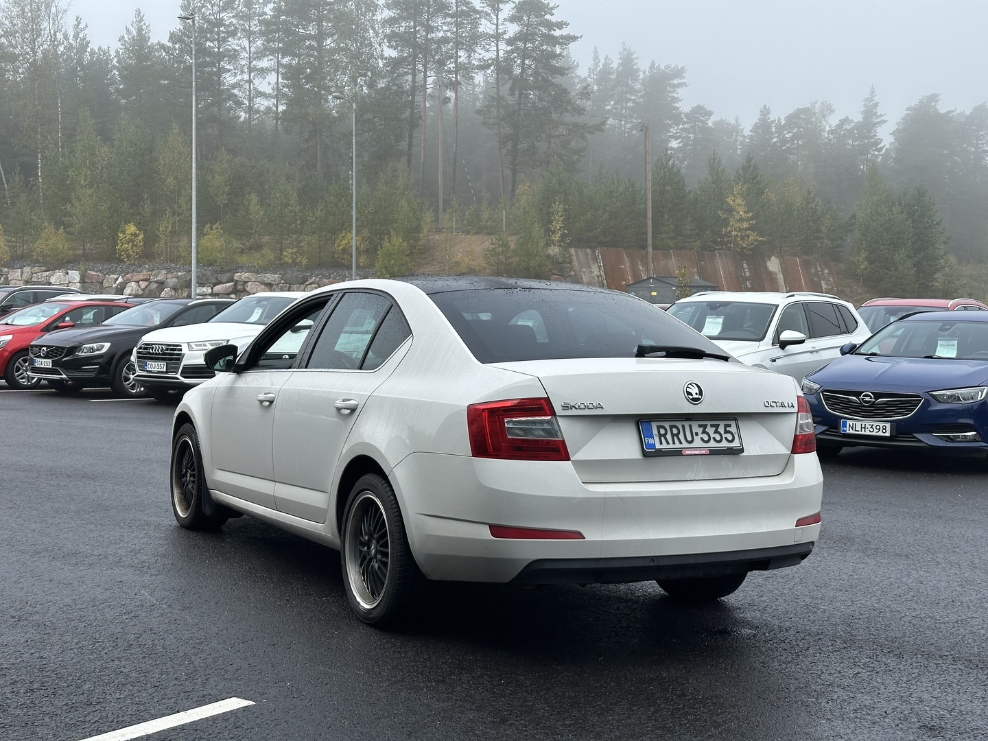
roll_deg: -0.5
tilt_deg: -3.0
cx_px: 494
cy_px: 370
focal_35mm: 48
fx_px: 1370
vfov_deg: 30.3
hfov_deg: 39.7
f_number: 1.78
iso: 64
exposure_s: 1/1815
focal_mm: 6.86
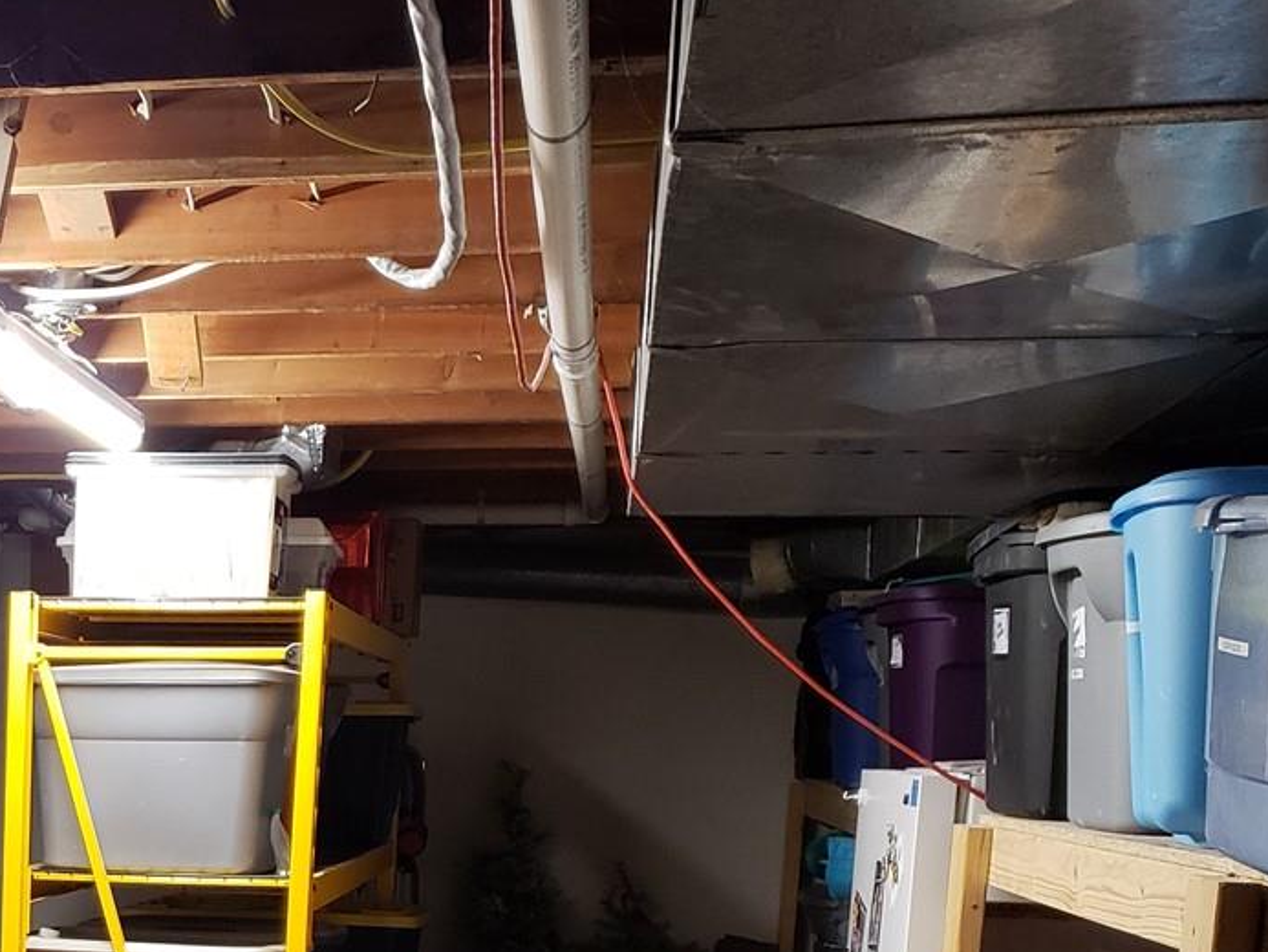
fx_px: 2198
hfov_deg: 29.9
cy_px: 1080
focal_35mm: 60
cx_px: -11
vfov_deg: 22.8
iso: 250
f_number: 1.5
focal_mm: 4.3
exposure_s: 1/60
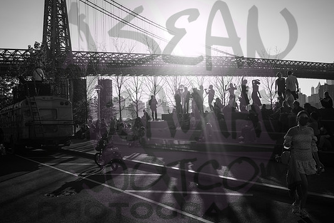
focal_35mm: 38
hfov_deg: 50.7
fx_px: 353
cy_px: 113
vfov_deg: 35.1
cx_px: 169
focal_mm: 35
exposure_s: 1/1250
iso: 200
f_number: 4.5
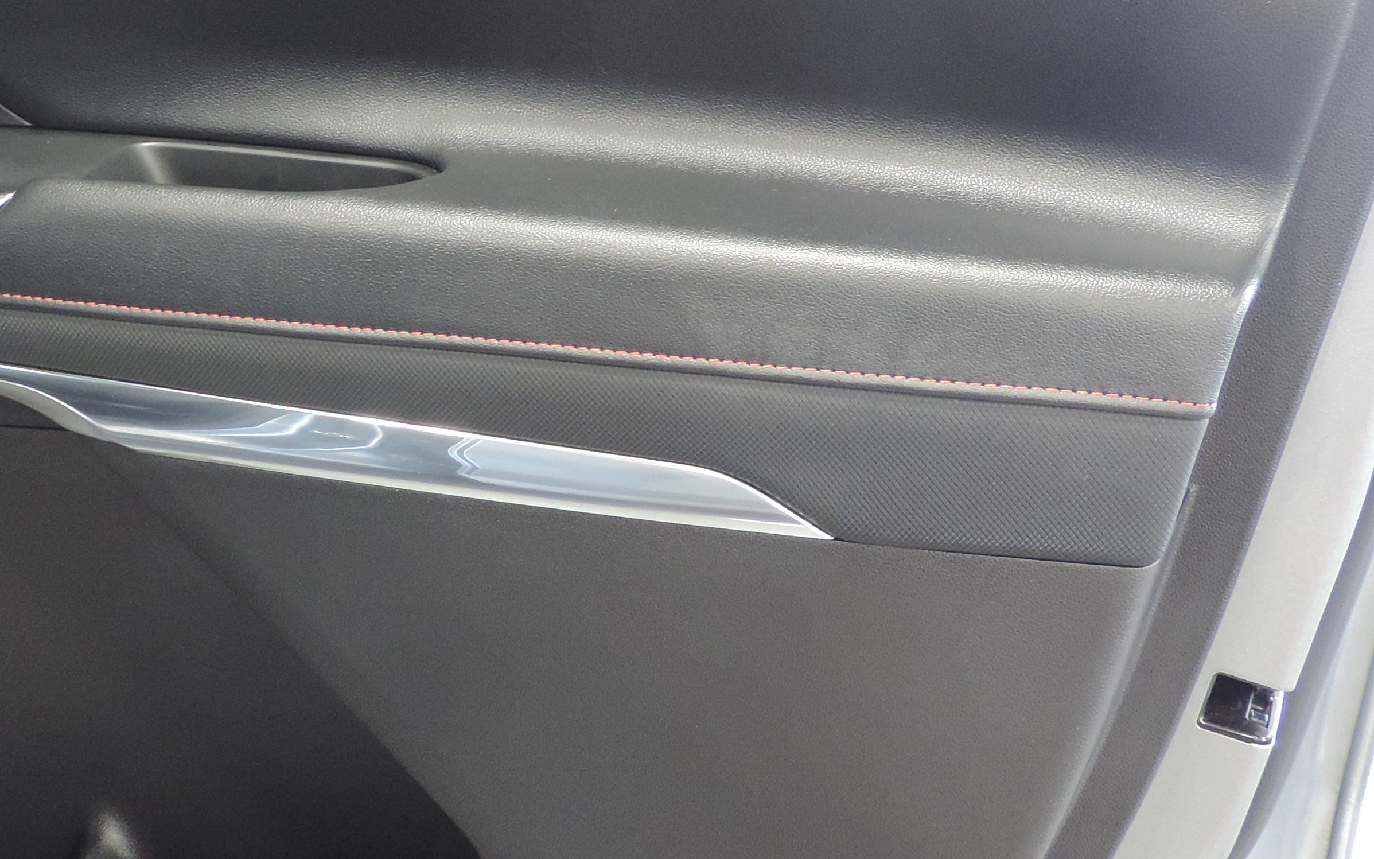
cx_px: 517
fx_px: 1947
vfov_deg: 24.8
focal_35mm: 52
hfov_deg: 38.6
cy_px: 289
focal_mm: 4.3
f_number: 3
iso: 400
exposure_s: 1/10
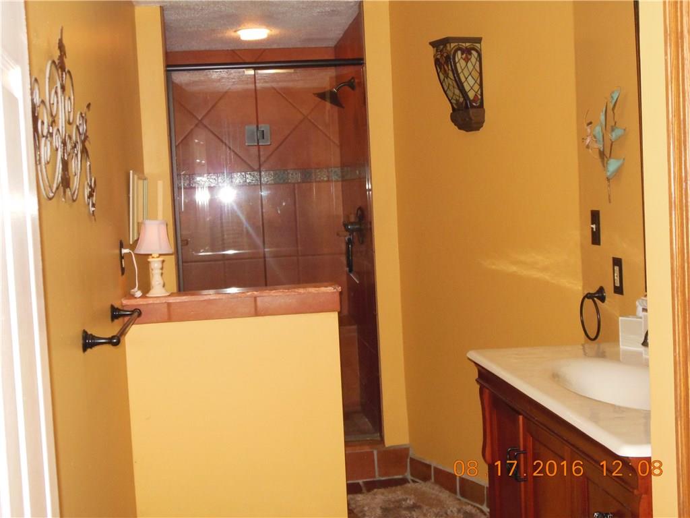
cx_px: 345
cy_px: 259
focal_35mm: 50
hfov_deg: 38.2
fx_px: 997
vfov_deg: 29.1
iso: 800
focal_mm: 8.9
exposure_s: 1/60
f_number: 4
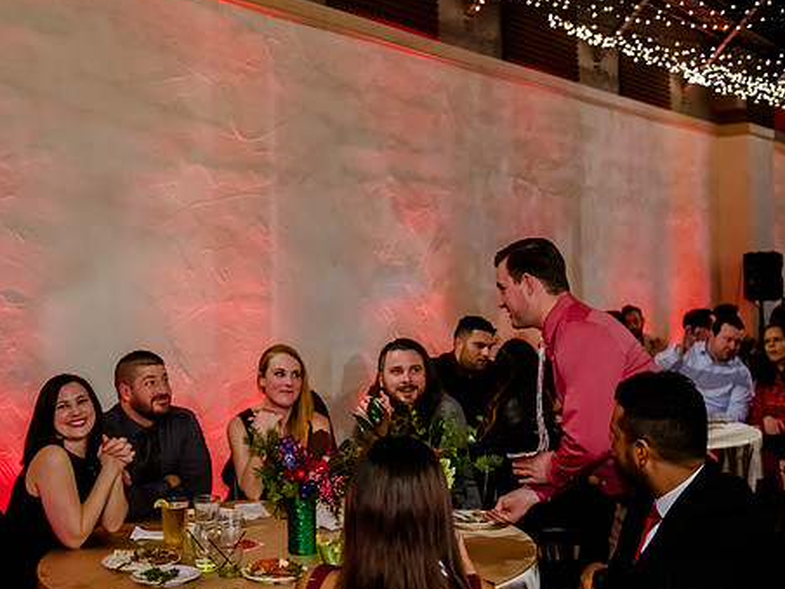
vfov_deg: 30.3
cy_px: 289
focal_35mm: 48
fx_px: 1089
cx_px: 345
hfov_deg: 39.6
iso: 5000
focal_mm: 35
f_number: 2.8
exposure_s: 1/200
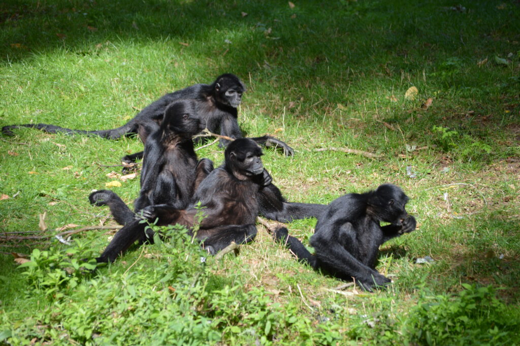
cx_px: 260
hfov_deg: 11.2
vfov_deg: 7.5
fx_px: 2641
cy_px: 173
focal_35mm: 183
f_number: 5.6
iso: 110
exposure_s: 1/125
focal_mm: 122
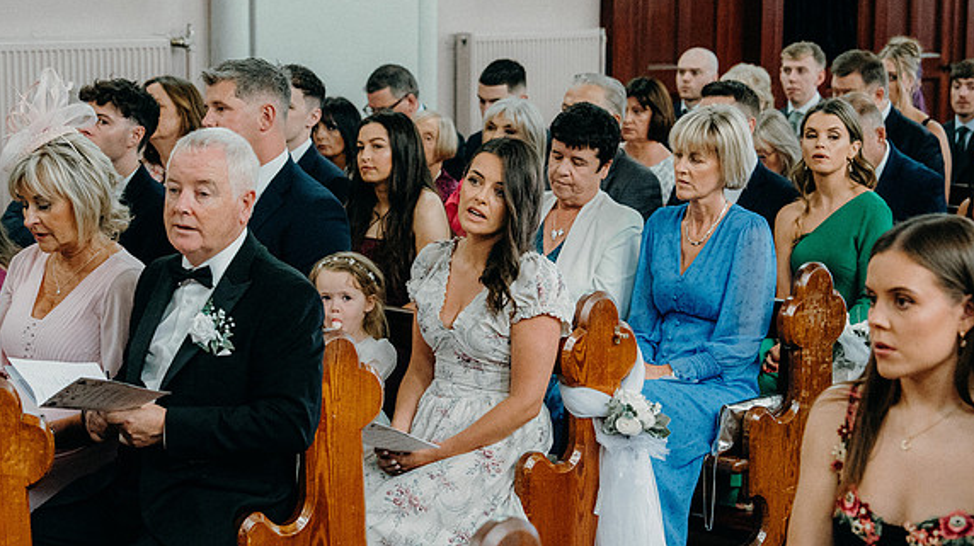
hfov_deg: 25.3
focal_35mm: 84
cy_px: 305
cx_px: 485
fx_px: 2168
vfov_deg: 14.4
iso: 5000
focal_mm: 53
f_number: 3.5
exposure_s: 1/160
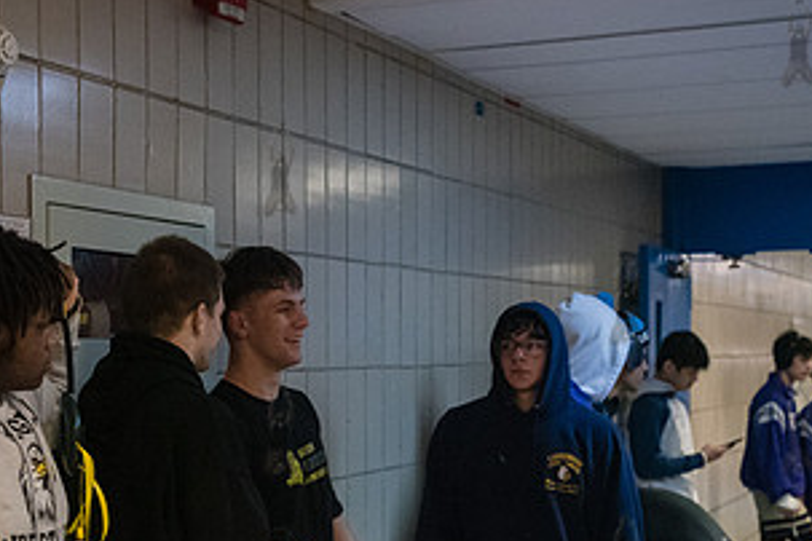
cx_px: 279
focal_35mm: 67
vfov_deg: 20.1
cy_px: 427
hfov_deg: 29.9
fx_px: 1511
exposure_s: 1/200
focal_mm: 35
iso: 8000
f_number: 4
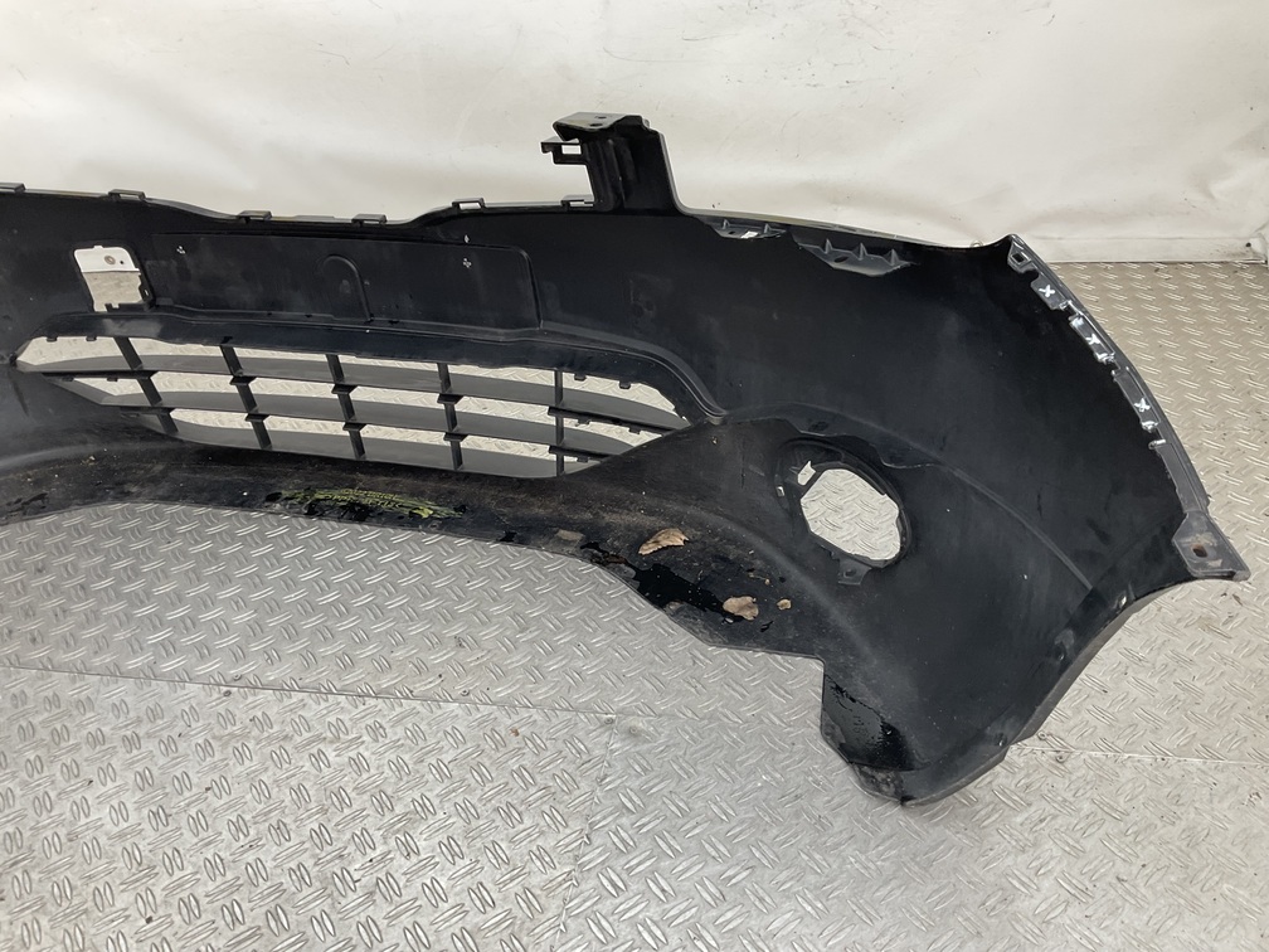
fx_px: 1063
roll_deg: +6.7
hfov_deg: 61.7
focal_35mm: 29
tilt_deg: -32.6
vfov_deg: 48.2
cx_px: 634
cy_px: 476
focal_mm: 3
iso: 40
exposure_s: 1/120
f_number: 1.8
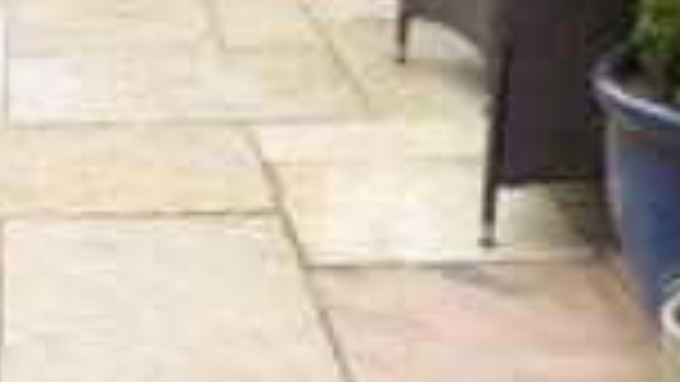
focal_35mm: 101
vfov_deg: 11.4
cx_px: 61
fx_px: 1821
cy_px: -218
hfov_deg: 20.7
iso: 100
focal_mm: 4.3
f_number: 3.3
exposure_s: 1/125
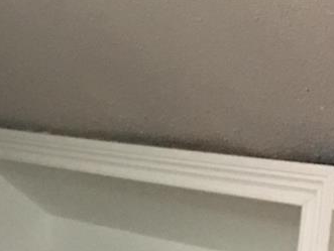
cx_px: -146
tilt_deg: -11.8
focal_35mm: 140
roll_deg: -1.5
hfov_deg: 13.4
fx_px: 1352
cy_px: 405
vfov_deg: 10.2
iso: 80
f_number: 2.2
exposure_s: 1/4
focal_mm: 4.15
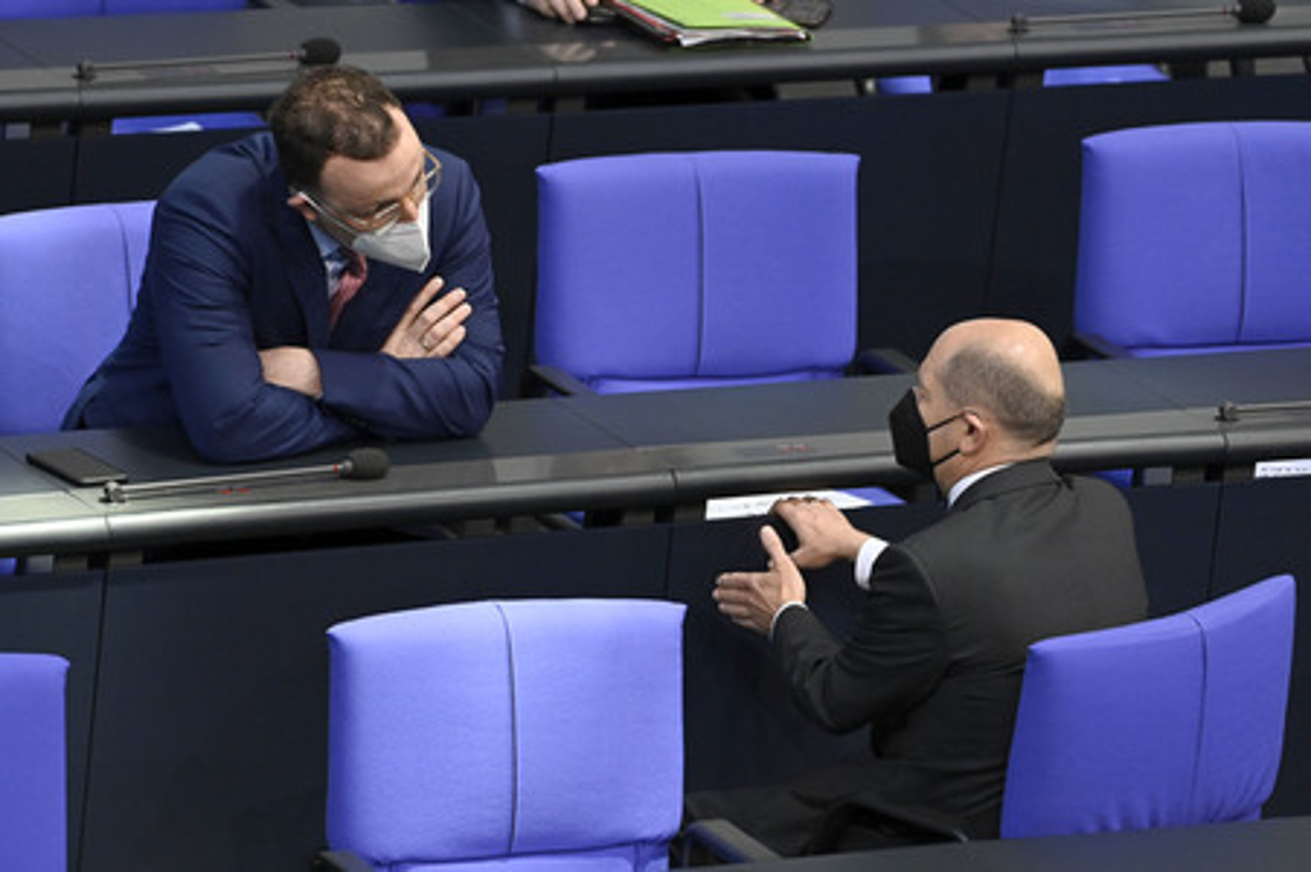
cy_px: 436
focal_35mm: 270
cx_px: 656
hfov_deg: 7.6
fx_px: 9825
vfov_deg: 5.1
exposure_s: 1/320
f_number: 5.6
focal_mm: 270
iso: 8000
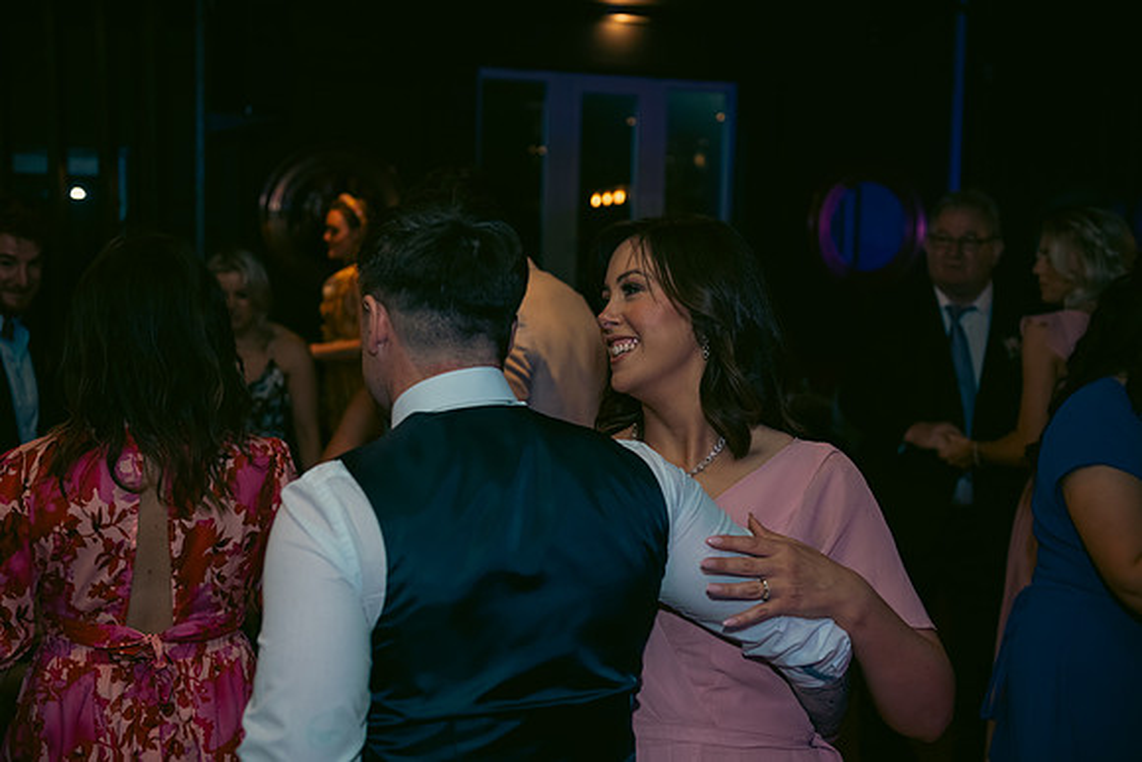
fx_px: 1523
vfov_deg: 28.1
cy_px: 381
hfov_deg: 41.1
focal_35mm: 48
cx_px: 571
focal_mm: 48
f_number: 3.5
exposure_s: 1/160
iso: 640
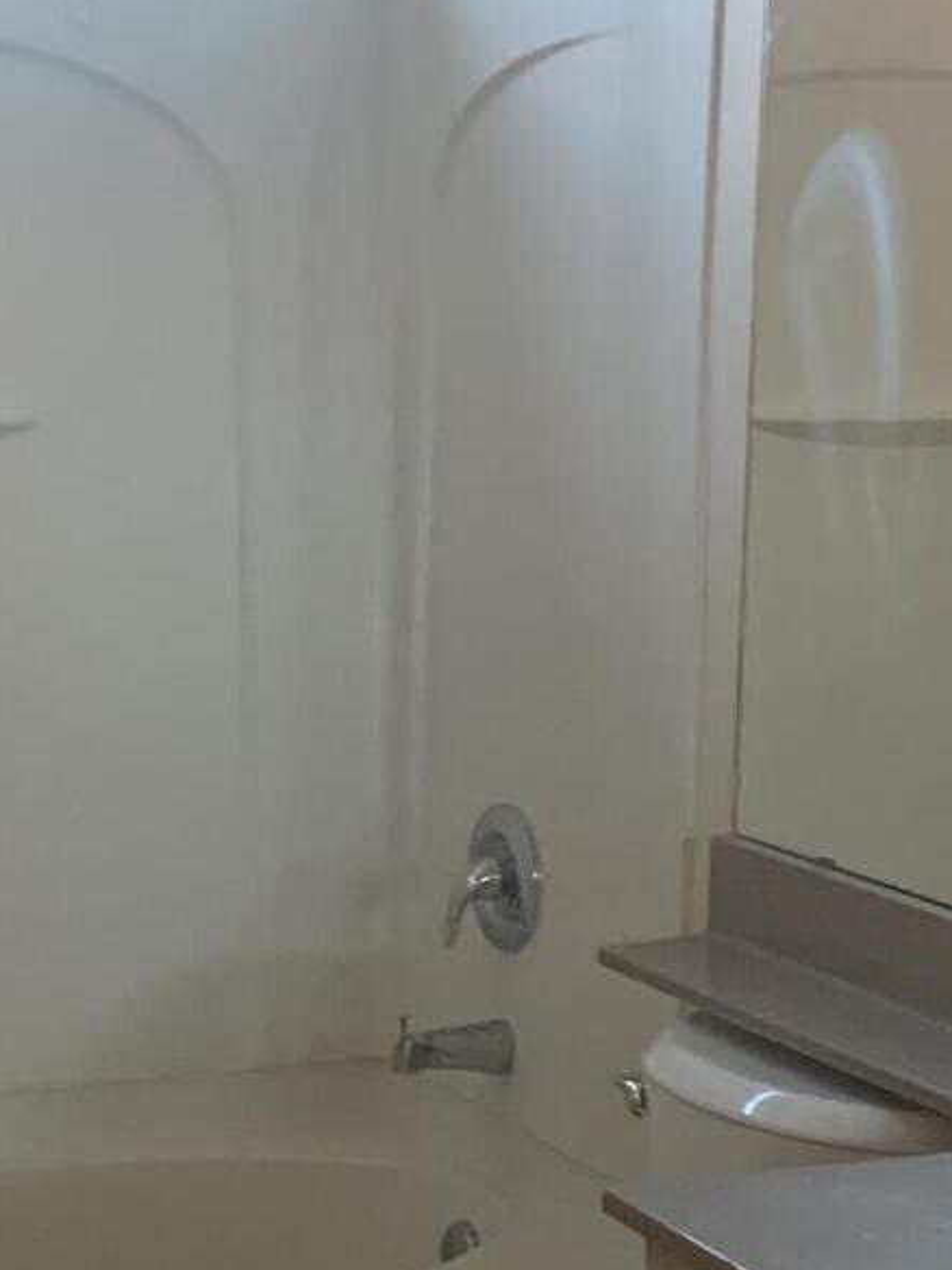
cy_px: 702
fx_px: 3264
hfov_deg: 16.6
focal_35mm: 89
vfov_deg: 22.0
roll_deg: -0.3
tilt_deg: -7.5
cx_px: 376
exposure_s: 1/40
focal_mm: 4.25
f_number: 1.8
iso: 400
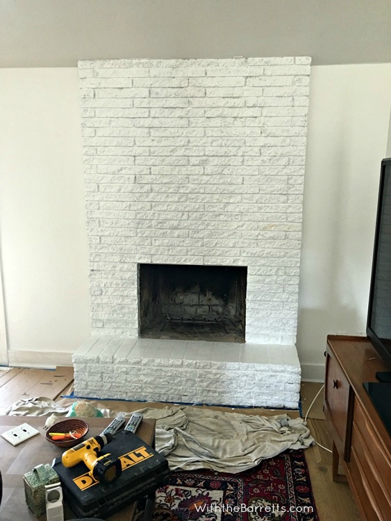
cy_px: 260
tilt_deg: -10.9
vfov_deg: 61.7
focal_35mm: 29
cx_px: 196
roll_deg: -0.6
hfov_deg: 48.2
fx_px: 437
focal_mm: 4.15
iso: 80
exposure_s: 1/15
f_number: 2.2
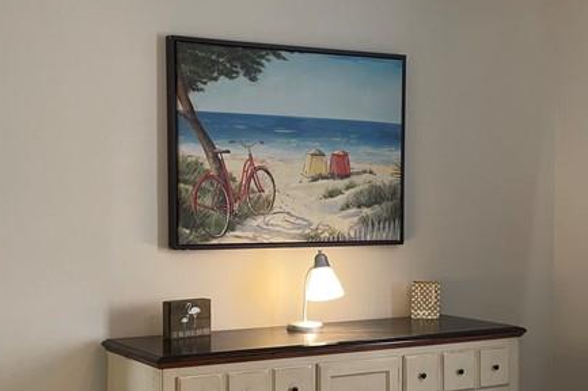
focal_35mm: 64
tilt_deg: -4.6
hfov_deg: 31.4
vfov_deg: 21.1
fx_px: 1045
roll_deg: +0.1
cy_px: 270
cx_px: 329
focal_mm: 4.2
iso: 32
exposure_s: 1/28
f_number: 1.6
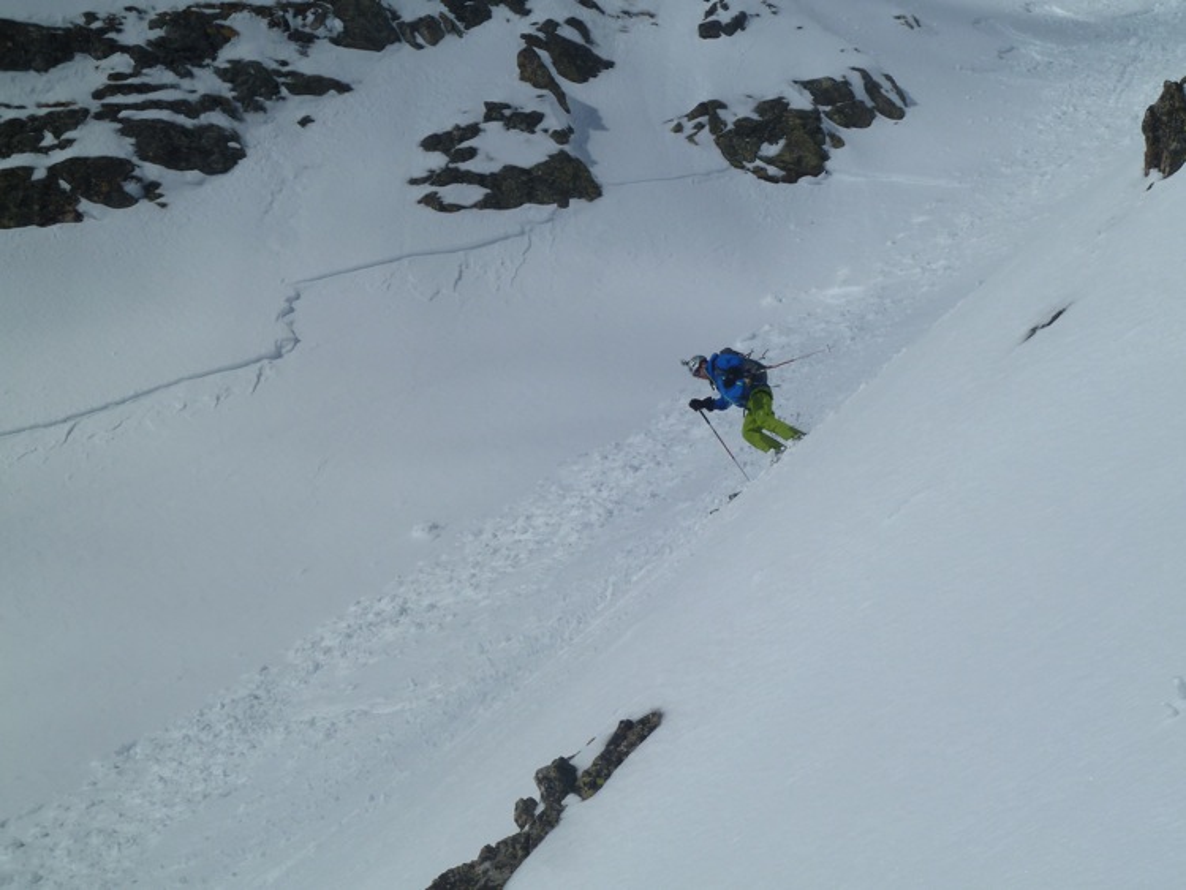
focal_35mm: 96
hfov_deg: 20.4
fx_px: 3290
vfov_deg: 15.4
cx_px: 593
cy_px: 445
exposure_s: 1/2000
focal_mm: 15.8
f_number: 6.3
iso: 80
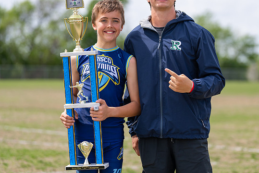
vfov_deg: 9.6
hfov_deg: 14.3
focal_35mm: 143
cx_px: 163
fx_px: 1029
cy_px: 68
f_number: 2.8
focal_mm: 111
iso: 100
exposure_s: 1/1600
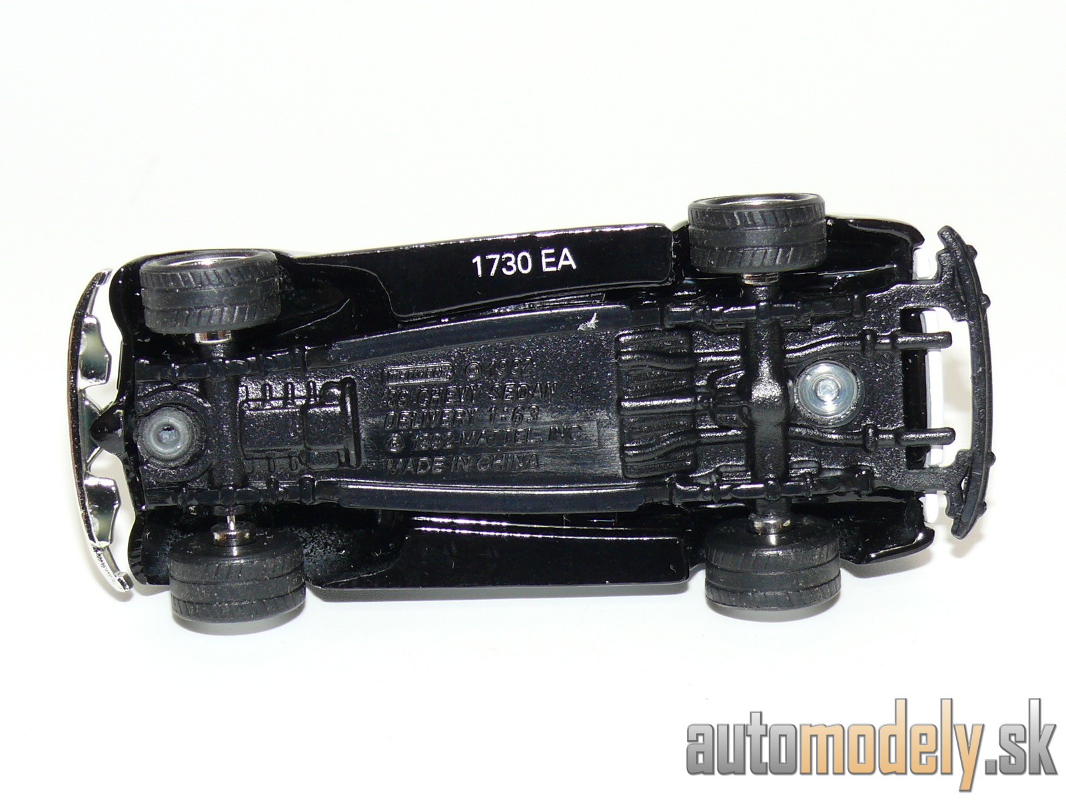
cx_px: 533
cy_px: 400
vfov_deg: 14.4
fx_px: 3172
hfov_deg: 19.1
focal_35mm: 103
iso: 100
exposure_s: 1/30
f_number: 4
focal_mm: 13.5
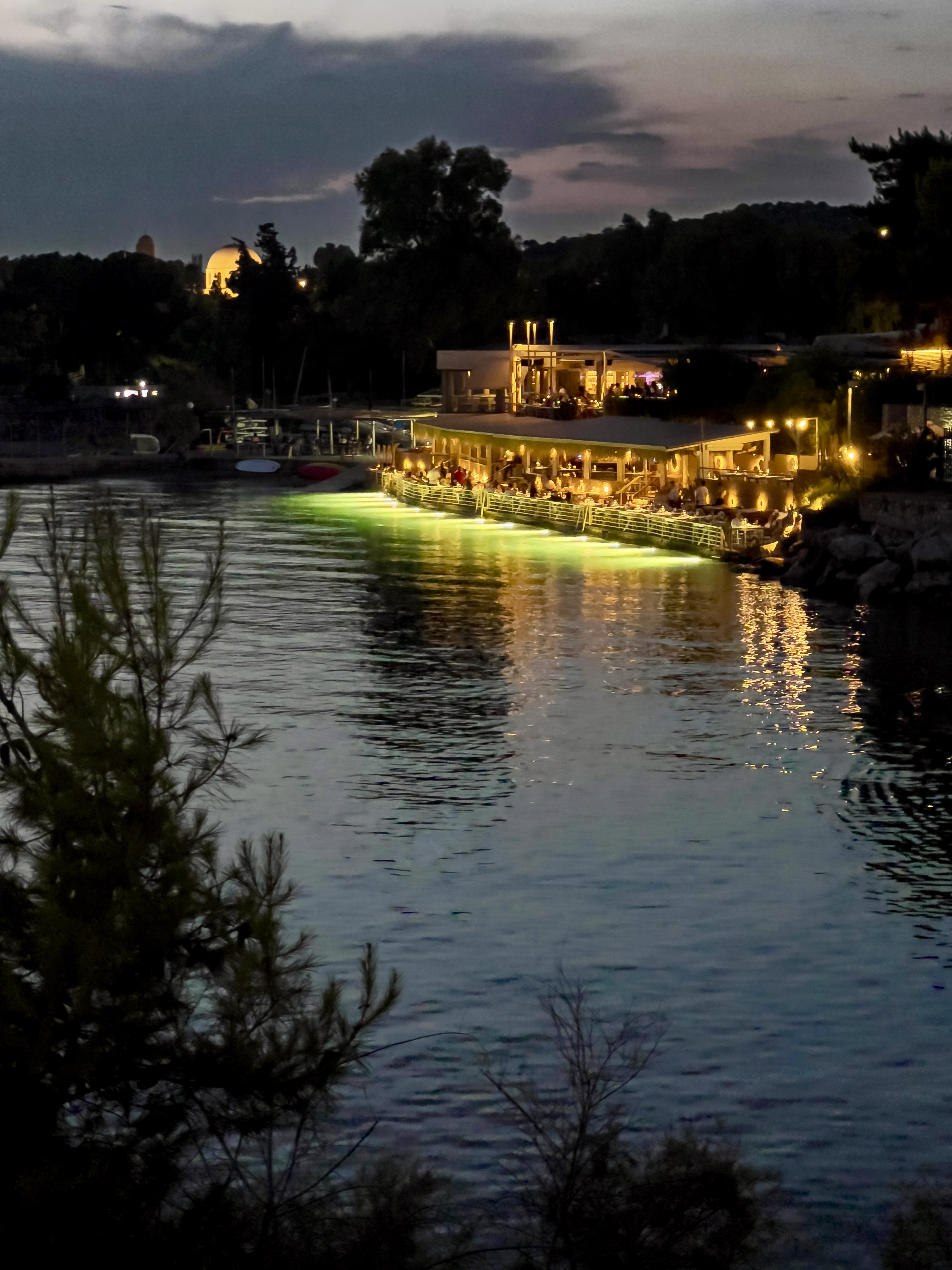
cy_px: 635
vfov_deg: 25.3
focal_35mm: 77
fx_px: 2824
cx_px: 476
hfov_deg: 19.1
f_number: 2.8
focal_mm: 9
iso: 1250
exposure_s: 1/20
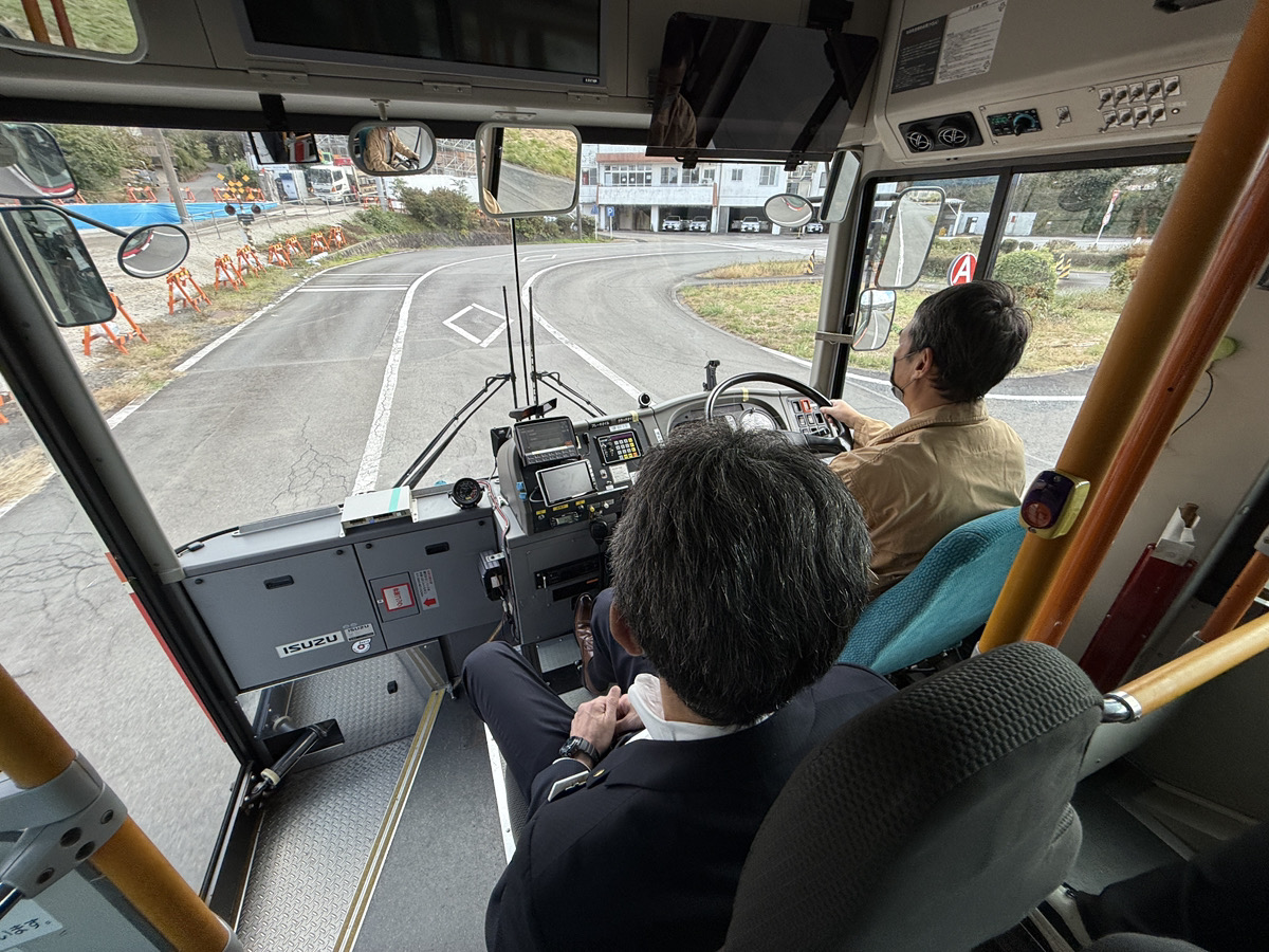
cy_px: 476
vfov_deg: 85.7
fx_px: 513
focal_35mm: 14
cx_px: 634
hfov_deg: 102.1
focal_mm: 2.22
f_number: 2.2
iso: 50
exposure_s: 1/139
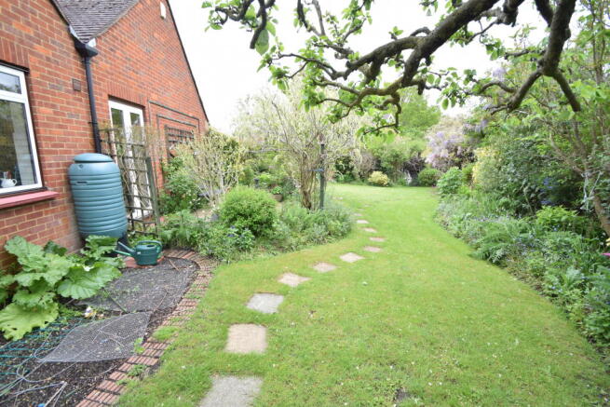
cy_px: 204
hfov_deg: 100.4
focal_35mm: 15
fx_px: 254
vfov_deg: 77.4
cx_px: 305
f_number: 5.6
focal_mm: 10
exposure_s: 1/125
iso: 400
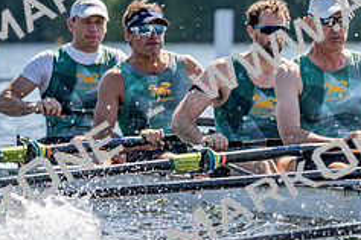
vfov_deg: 2.1
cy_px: 104
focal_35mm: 652
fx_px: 6538
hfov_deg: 3.2
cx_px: 378
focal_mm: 266
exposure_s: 1/1600
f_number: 5.6
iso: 320
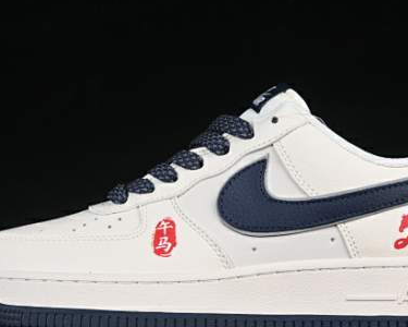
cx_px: 239
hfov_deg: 14.1
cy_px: 173
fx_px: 1654
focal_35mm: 137
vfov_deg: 11.3
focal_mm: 50
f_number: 8
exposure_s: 1/80
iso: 160
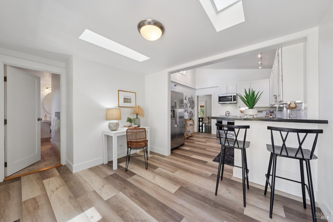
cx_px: 166
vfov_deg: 85.4
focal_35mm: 13
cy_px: 111
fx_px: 120
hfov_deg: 108.3
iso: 200
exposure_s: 1/8
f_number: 11
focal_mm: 13
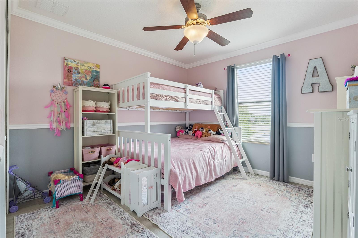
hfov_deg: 96.7
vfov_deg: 73.7
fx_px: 159
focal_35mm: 16
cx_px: 179
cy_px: 119
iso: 800
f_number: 9
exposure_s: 1/40
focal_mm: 16
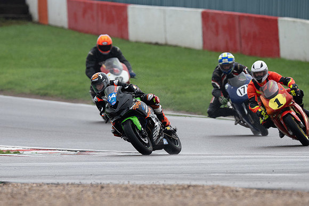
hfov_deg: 1.8
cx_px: 150
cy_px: 132
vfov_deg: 1.2
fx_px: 9930
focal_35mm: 1157
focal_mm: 600
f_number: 4.5
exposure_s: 1/640
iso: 200
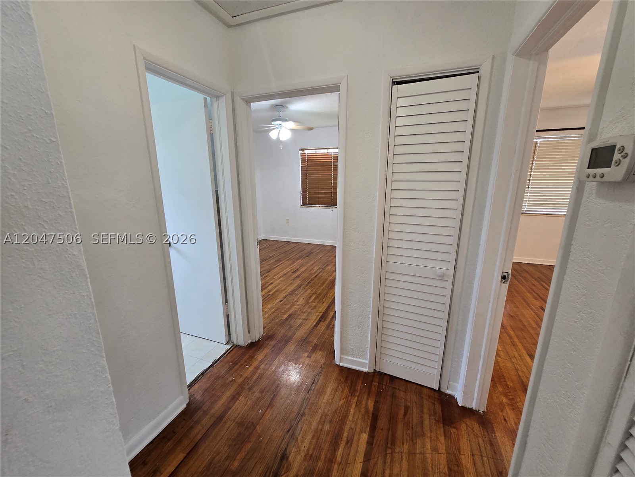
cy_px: 238
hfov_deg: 106.2
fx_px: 238
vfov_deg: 89.9
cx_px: 318
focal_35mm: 13
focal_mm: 2.2
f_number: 2.2
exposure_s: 1/60
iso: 160
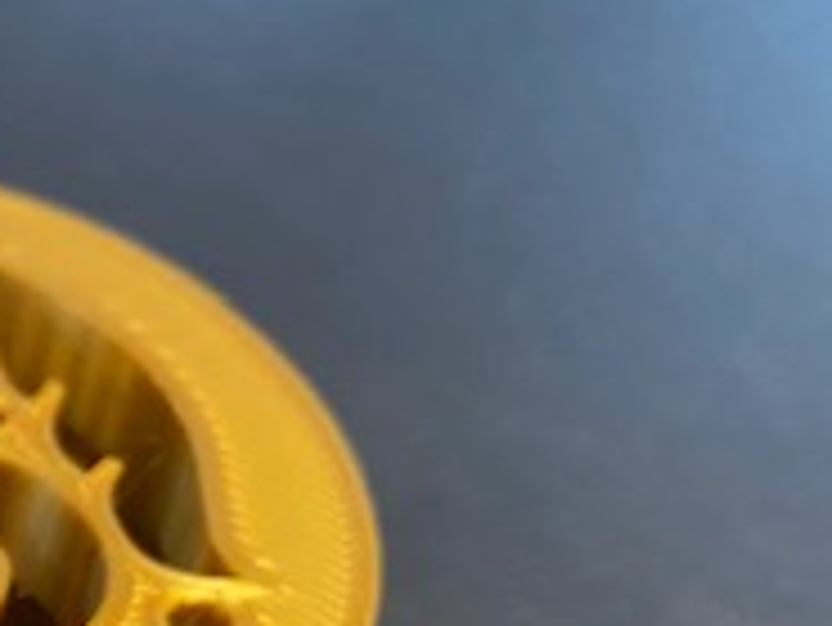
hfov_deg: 18.6
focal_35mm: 90
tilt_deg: -48.5
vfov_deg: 15.5
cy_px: 851
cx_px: -499
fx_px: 2165
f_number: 1.8
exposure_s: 1/60
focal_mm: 4.25
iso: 250
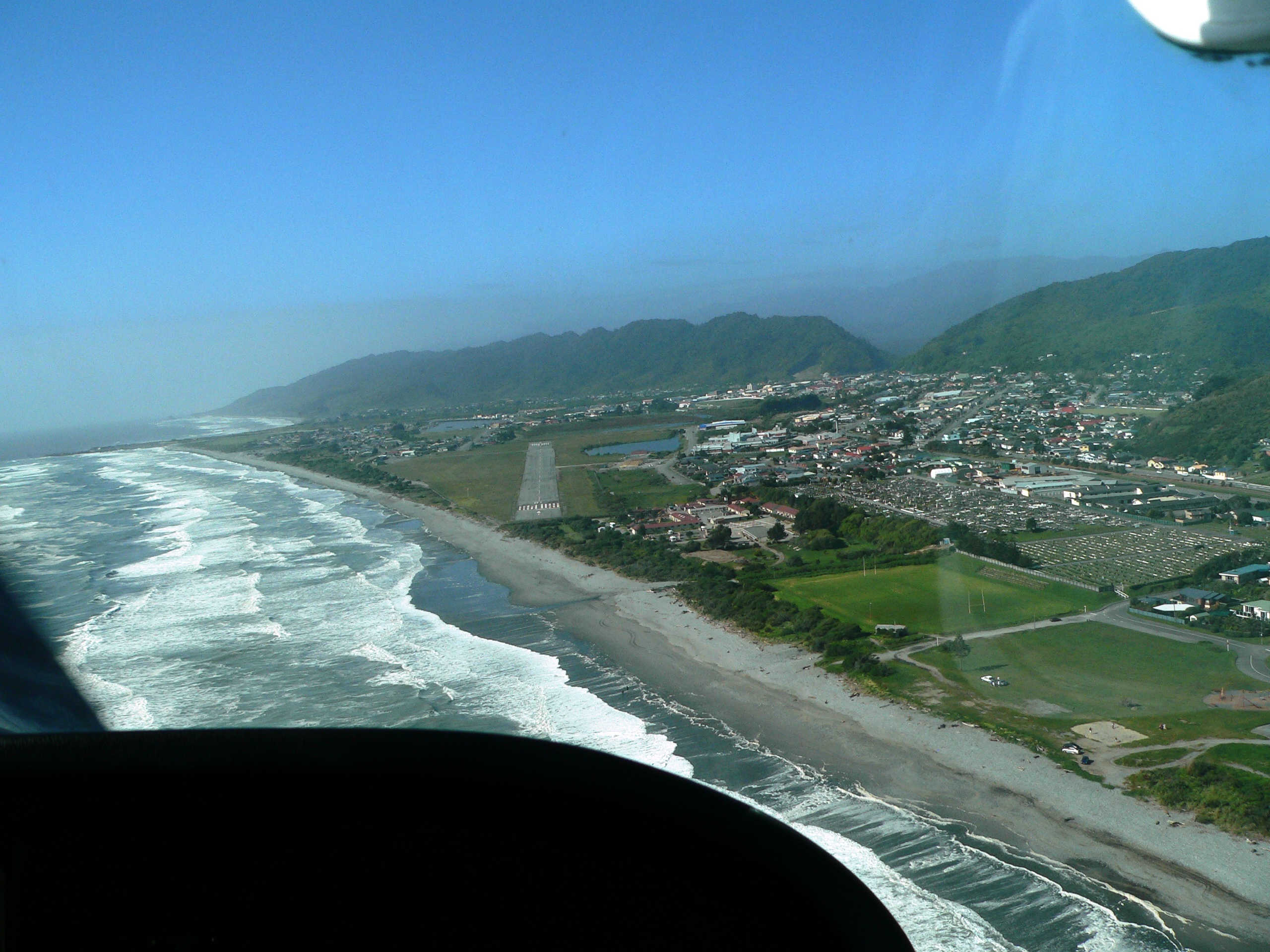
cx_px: 635
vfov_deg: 39.7
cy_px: 476
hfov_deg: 51.4
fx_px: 1321
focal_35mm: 36
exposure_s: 1/1000
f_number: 4
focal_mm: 6
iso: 80
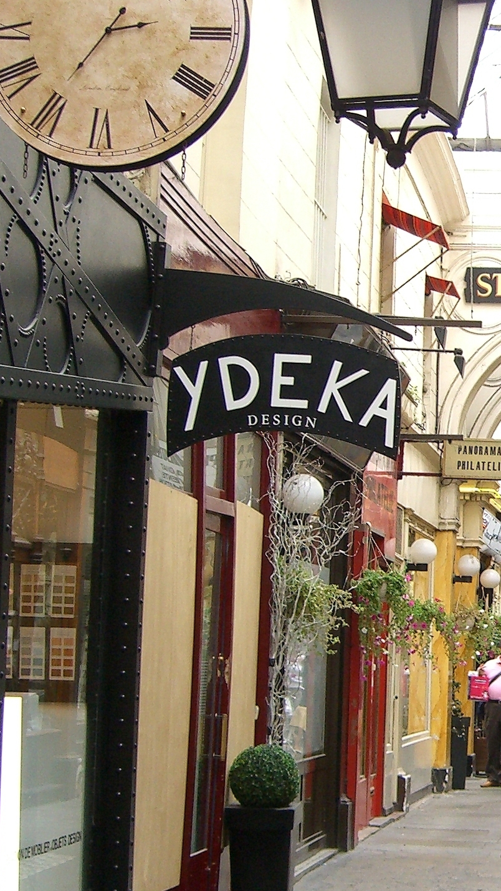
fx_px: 2102
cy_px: 517
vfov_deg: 23.9
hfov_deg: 13.1
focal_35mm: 89
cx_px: 644
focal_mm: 7.9
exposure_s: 1/40
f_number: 2.8
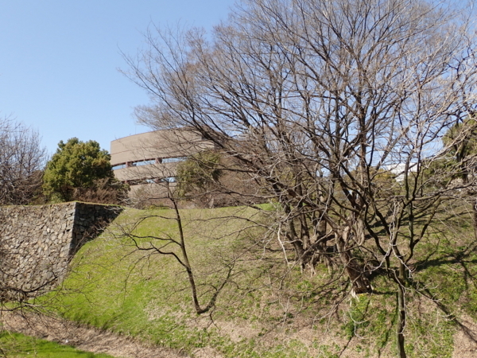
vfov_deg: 46.8
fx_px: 413
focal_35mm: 30
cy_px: 179
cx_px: 238
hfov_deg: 60.0
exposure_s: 1/640
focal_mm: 5.5
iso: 100
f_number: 3.2
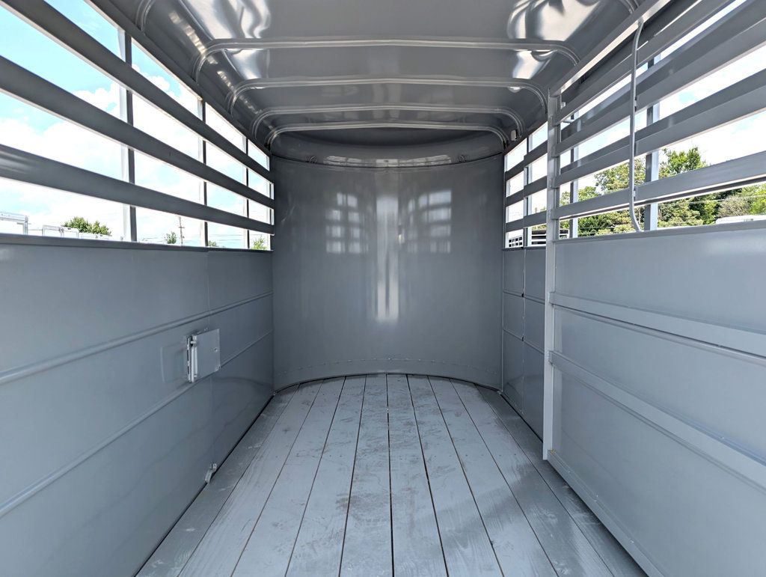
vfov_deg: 56.9
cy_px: 288
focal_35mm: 24
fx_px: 532
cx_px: 383
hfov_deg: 71.5
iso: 22
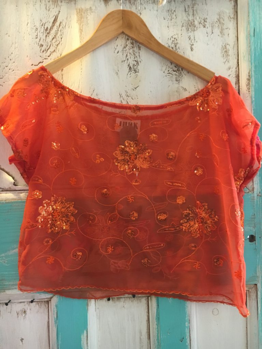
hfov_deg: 48.2
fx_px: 293
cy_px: 174
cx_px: 131
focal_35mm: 29
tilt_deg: -11.1
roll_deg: +2.2
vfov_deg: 61.7
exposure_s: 1/25
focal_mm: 4.15
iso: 200
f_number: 2.2
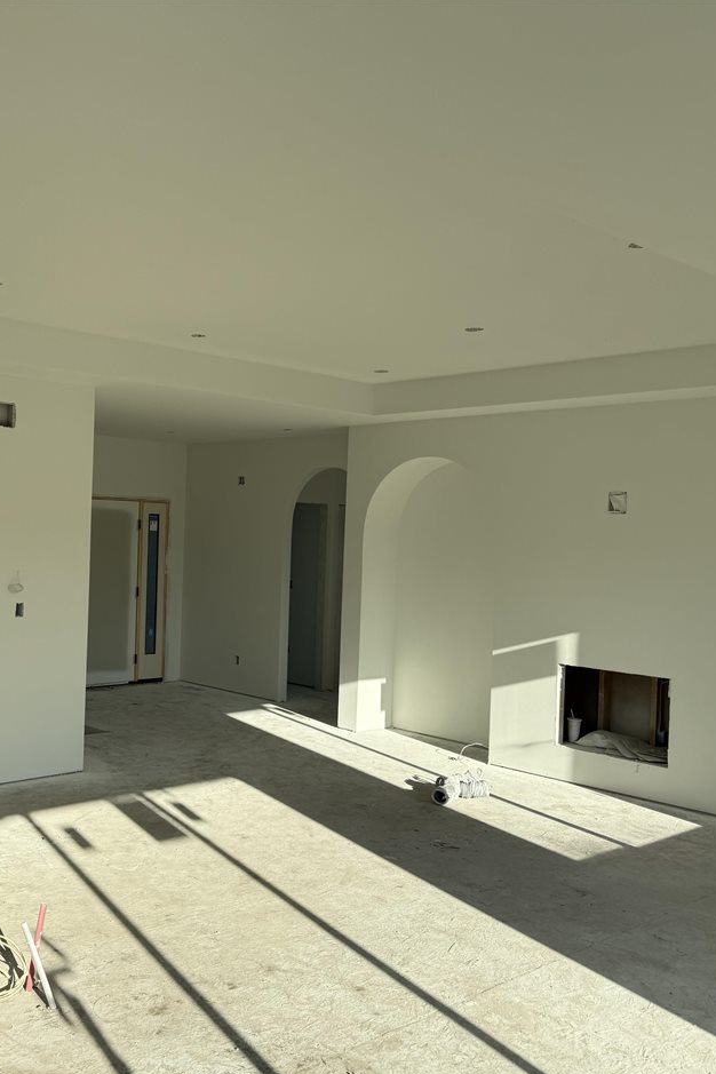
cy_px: 546
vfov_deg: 55.8
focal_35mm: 34
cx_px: 183
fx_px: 1014
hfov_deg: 38.0
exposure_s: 1/2000
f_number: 1.78
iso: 80
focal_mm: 6.76
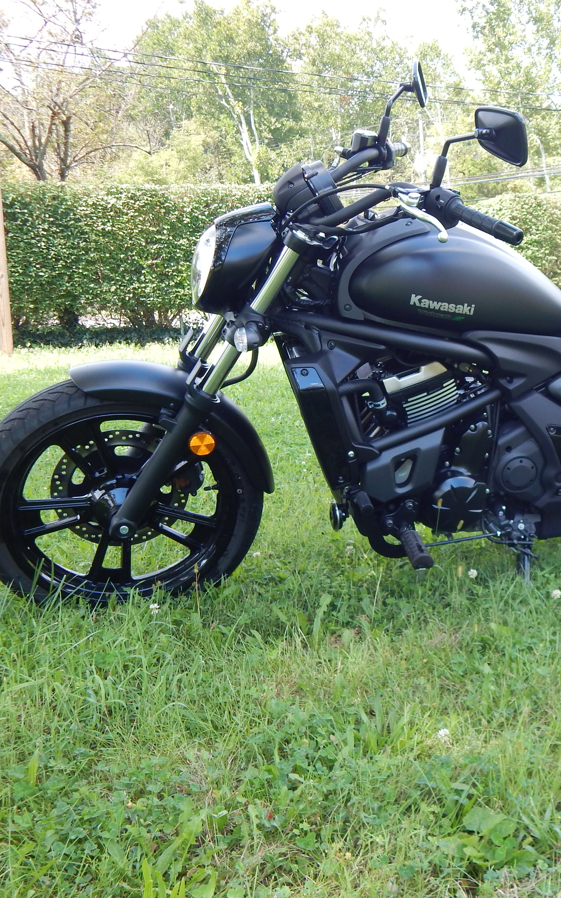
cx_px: 529
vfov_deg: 45.3
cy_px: 448
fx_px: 1076
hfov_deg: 27.9
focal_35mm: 44
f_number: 3.2
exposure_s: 1/200
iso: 125
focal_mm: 5.6
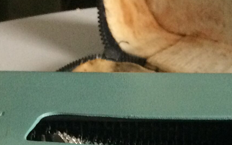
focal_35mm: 117
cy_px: 324
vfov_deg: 10.1
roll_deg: -1.7
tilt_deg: -44.2
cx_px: 158
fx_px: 740
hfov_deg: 17.8
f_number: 2.2
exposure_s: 1/33
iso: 250
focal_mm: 4.15
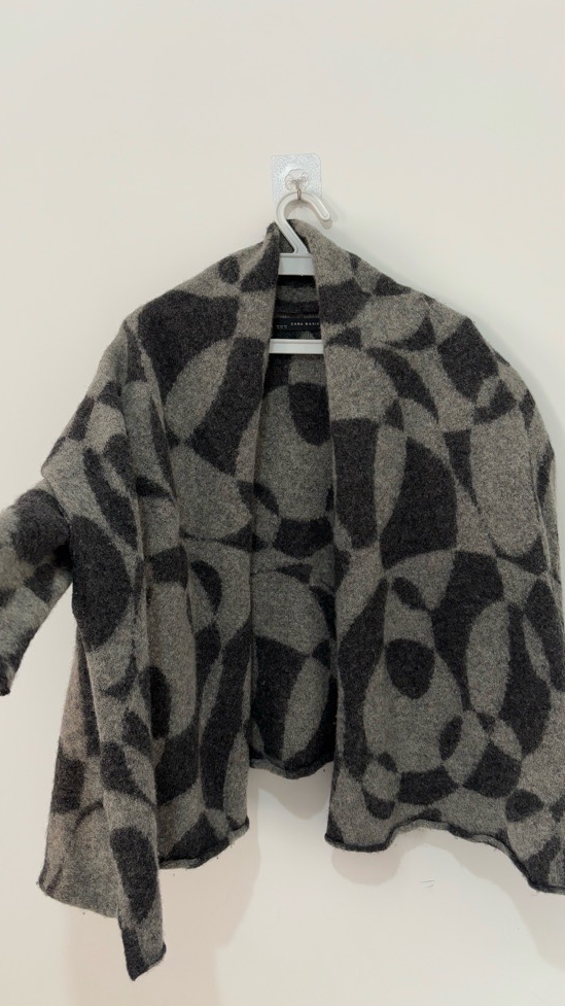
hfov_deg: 40.1
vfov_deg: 66.1
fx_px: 773
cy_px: 511
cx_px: 273
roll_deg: +0.6
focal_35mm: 29
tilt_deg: -3.6
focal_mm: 5.96
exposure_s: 1/50
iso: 250
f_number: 1.6
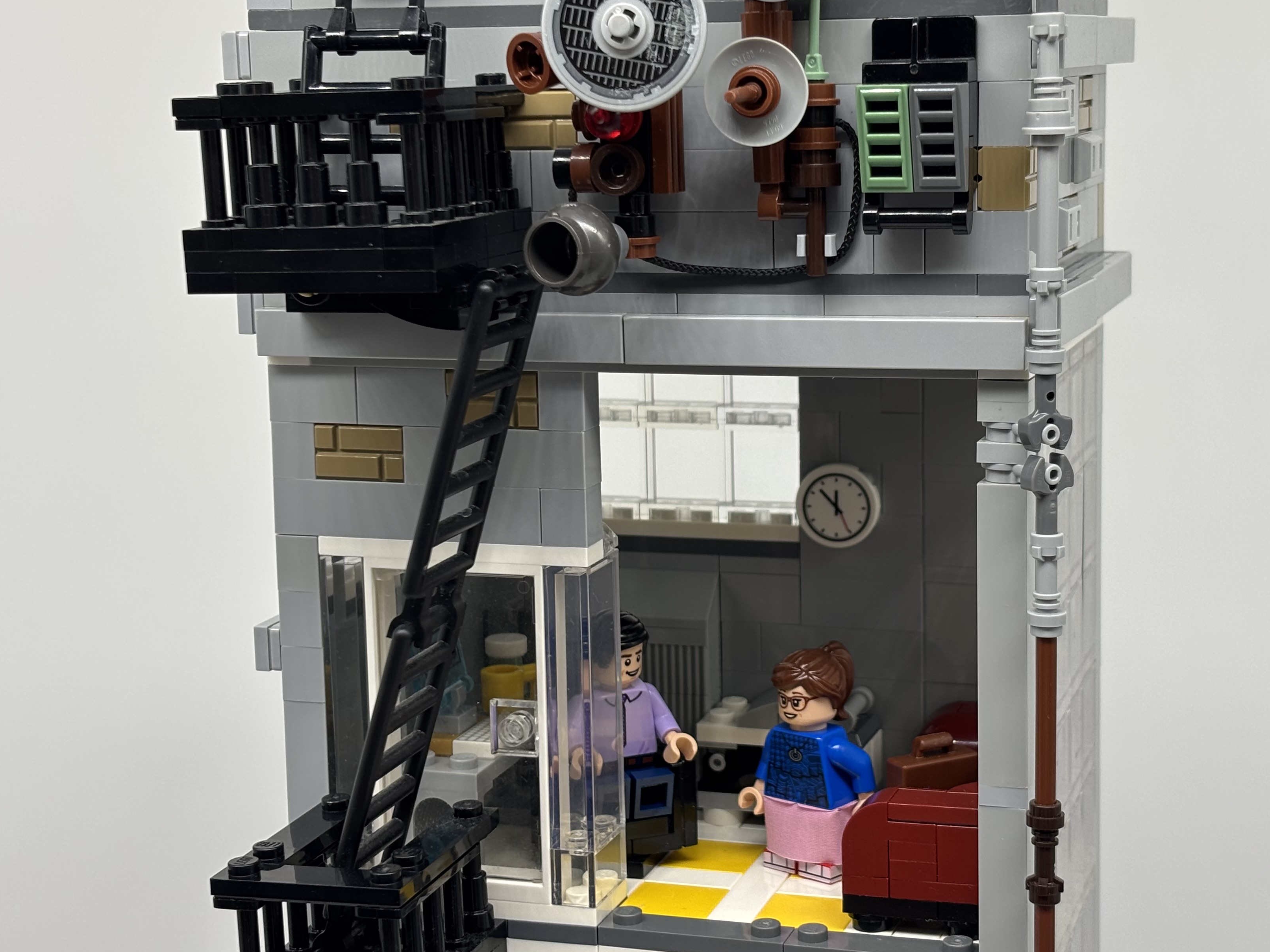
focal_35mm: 65
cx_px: 703
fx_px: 2385
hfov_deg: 29.8
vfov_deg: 22.6
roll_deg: +1.1
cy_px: 465
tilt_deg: -9.8
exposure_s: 1/122
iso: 32
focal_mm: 5.96
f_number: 1.6
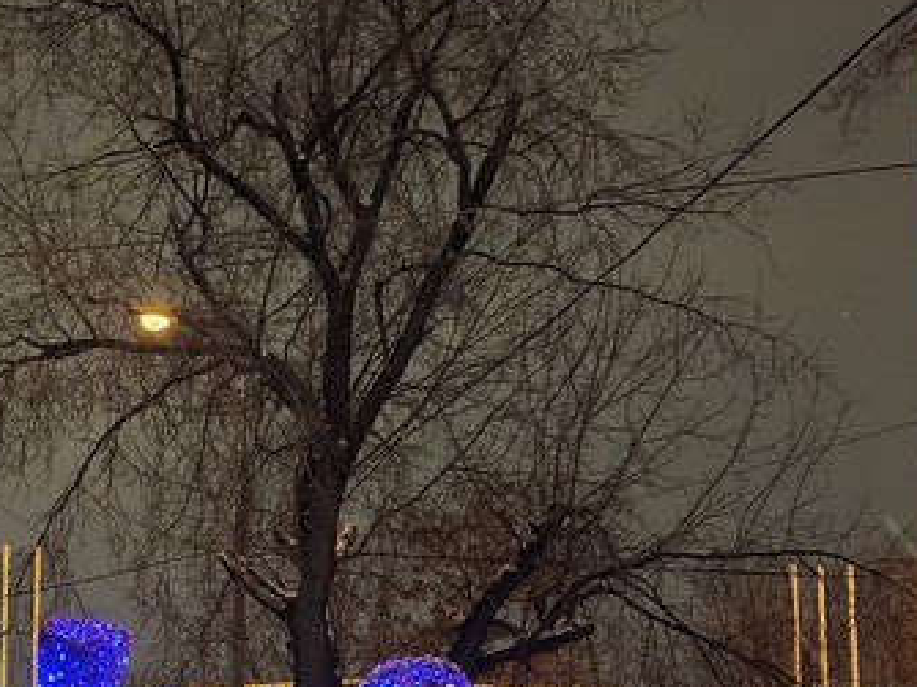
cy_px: 739
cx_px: 27
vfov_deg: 24.9
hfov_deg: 32.5
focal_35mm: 55
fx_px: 1456
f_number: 1.8
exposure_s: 1/50
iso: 640
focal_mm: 6.4
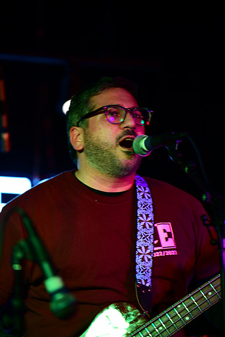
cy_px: 168
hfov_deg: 6.9
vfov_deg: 10.3
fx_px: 1874
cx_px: 112
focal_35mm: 200
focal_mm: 200
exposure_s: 1/100
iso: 360
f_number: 2.8
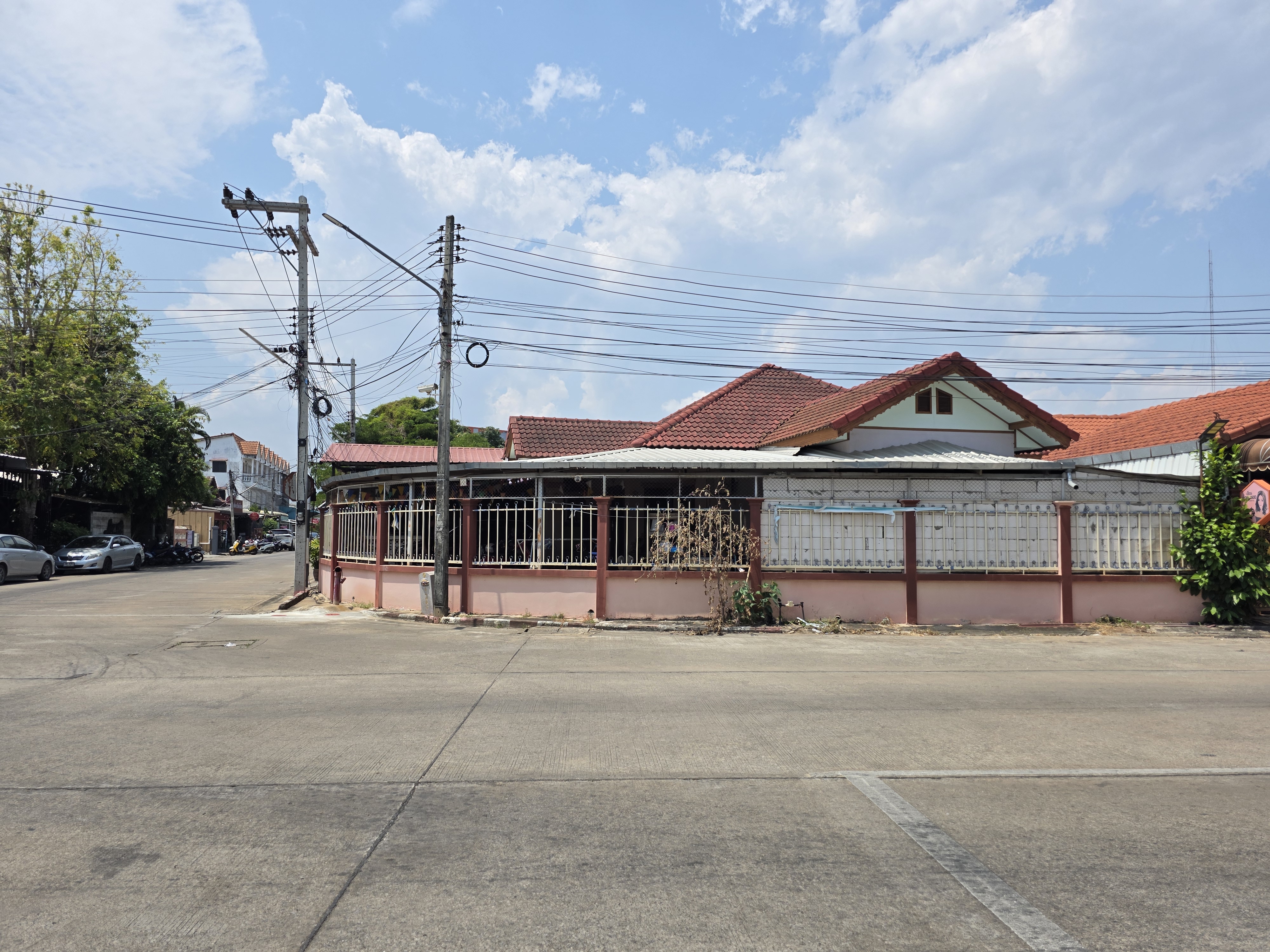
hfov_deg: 73.9
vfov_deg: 58.9
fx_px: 844
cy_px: 476
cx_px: 635
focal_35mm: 23
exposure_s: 1/7626
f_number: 1.7
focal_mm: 6.3
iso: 80
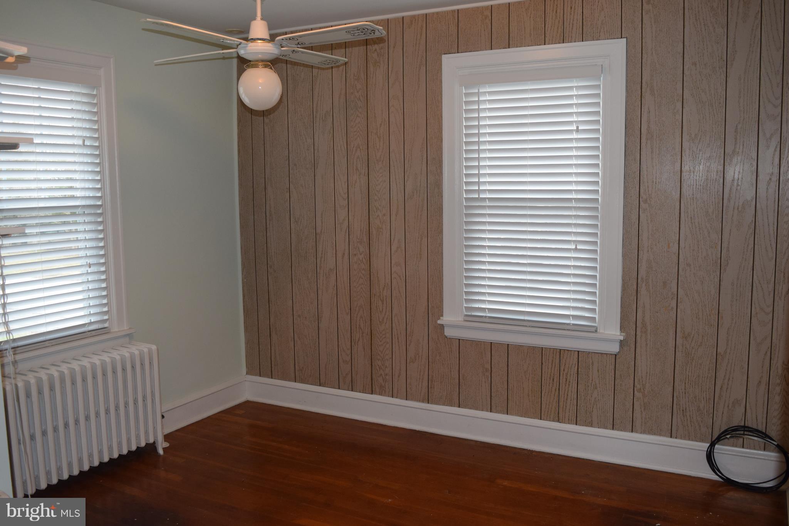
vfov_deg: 41.7
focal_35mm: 32
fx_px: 690
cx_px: 394
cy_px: 263
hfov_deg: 59.5
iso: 800
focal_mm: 21
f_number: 4.5
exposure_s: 1/80
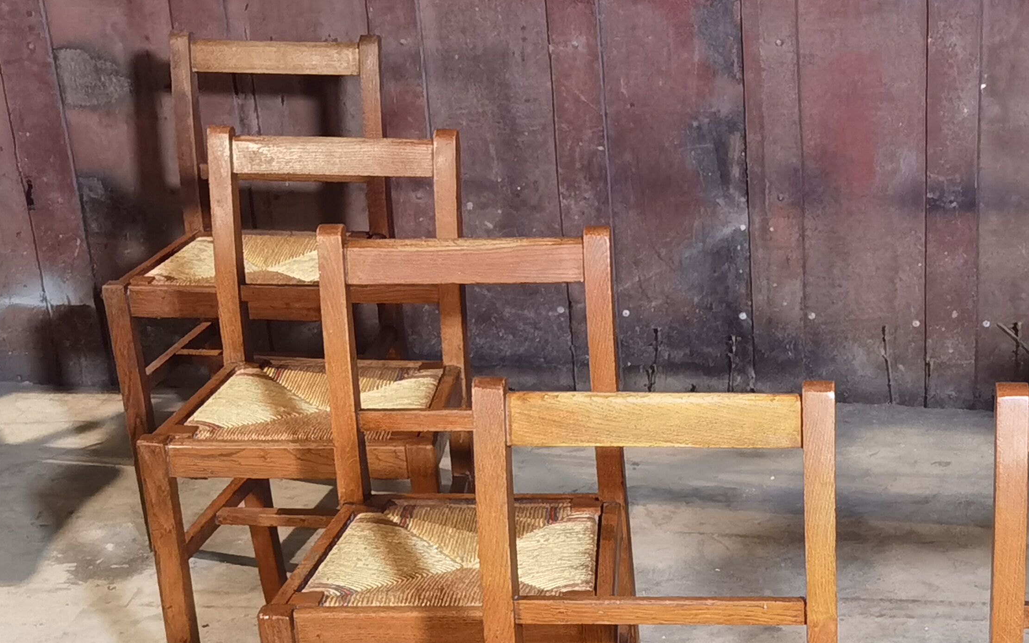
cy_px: 653
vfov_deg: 16.4
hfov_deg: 25.6
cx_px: 925
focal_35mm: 78
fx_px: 2187
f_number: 1.9
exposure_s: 1/33.3
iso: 400
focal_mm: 6.71
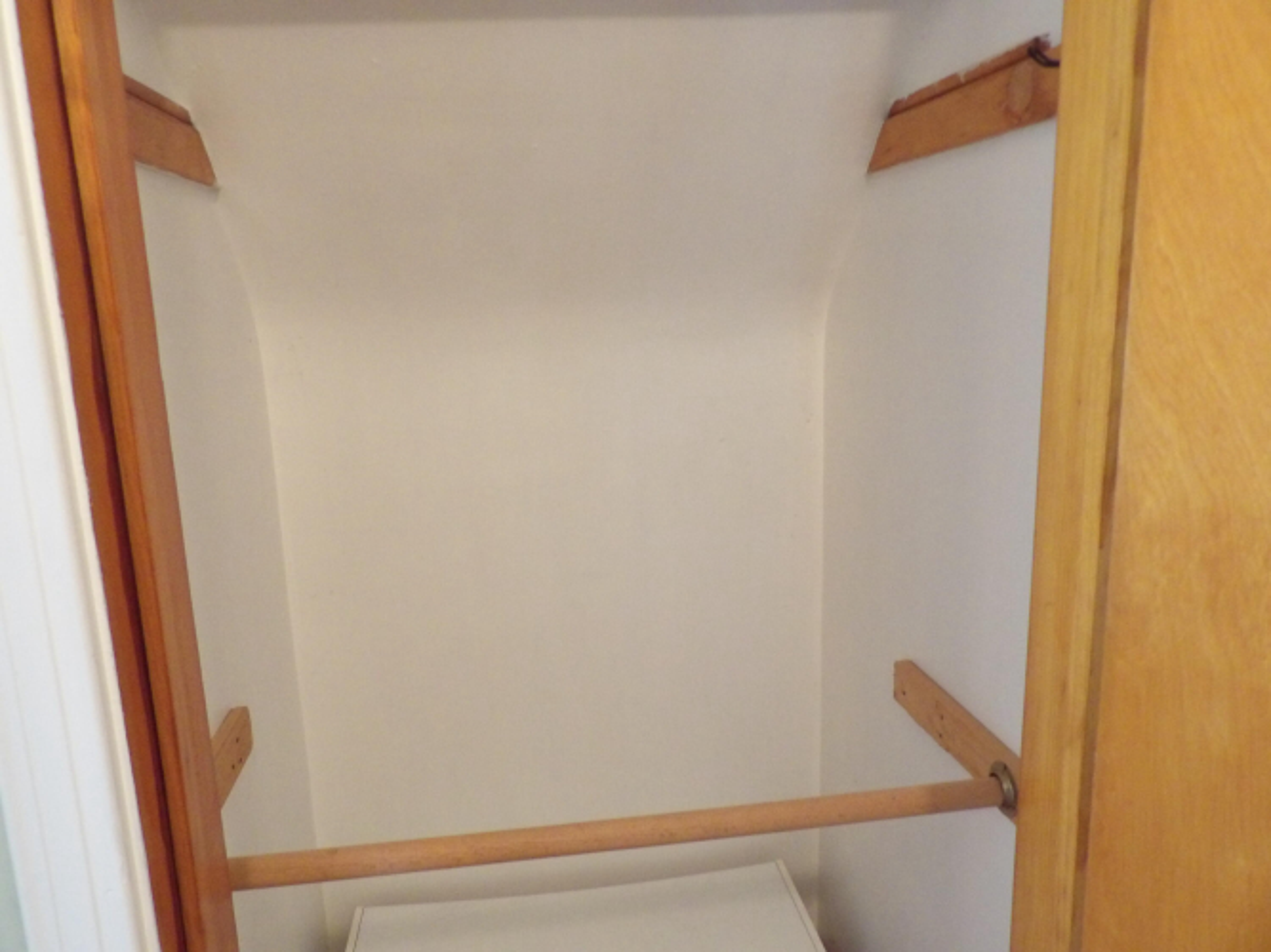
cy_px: 476
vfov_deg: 56.8
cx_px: 636
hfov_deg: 71.6
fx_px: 881
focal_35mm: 24
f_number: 3.2
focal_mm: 4.3
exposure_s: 1/15
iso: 800
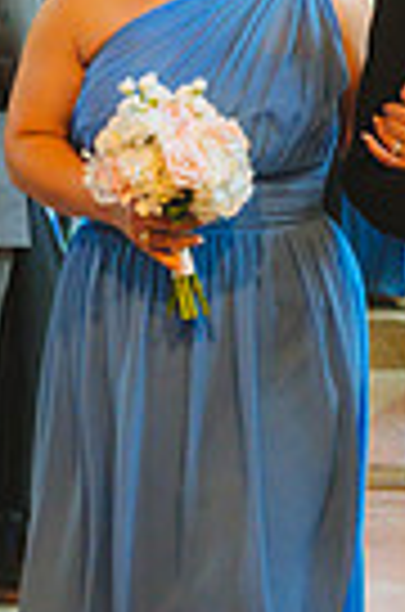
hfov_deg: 5.9
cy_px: 130
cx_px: 308
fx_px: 3935
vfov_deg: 8.9
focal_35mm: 232
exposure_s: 1/160
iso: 4000
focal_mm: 70
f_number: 2.8
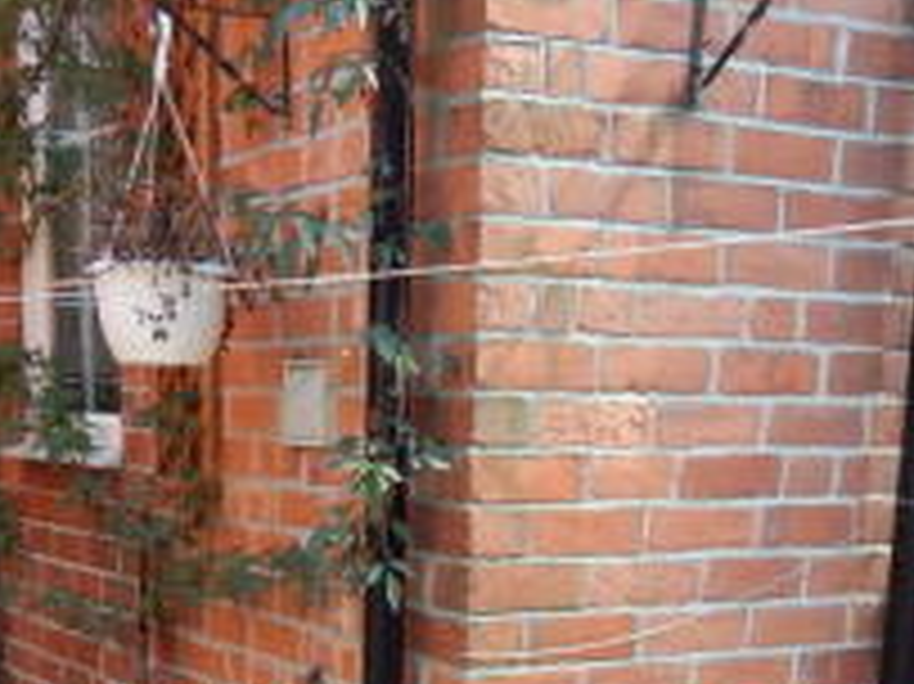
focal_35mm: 66
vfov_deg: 20.9
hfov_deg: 29.3
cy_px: 799
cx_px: 358
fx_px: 1742
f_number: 3
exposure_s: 1/125
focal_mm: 4
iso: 125
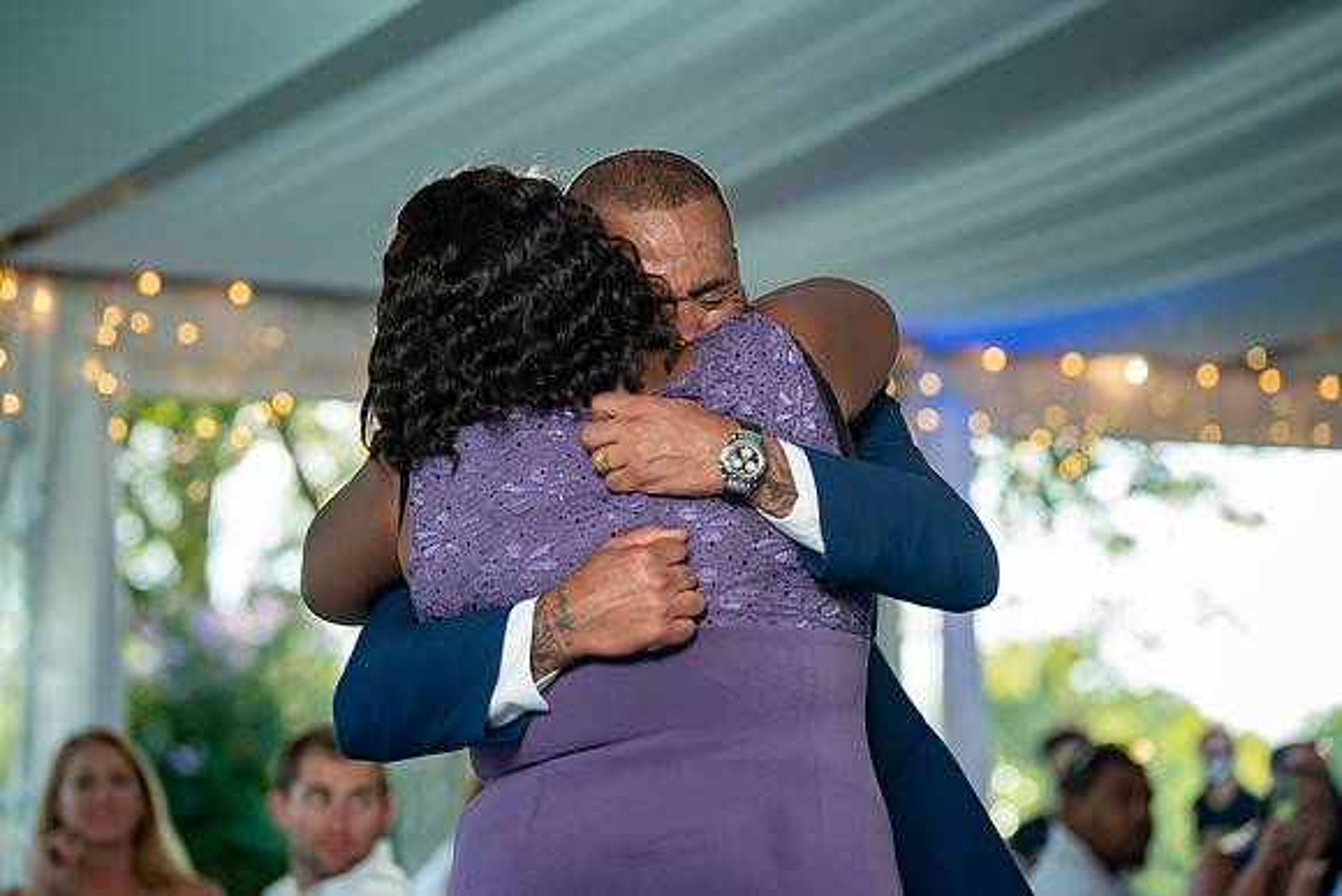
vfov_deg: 11.0
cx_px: 672
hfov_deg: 16.4
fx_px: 4668
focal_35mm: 125
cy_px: 448
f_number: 4
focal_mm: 125
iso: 320
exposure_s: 1/200
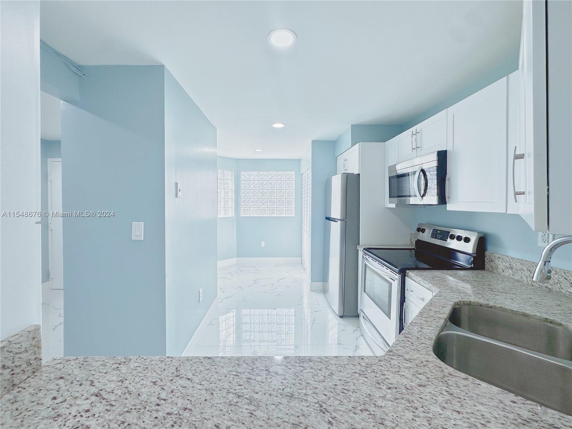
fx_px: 231
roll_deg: -0.6
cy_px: 214
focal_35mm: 14
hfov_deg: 102.1
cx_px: 286
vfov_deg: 85.7
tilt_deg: -2.0
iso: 40
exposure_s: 1/173
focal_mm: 2.22
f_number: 2.2
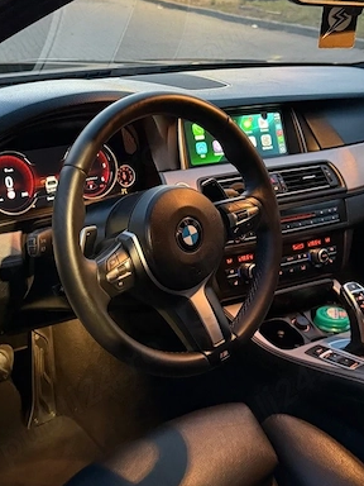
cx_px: 130
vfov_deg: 38.2
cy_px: 234
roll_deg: -2.5
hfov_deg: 29.0
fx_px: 701
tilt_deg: -20.6
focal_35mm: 50
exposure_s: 1/35
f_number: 1.78
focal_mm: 6.76
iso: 1000
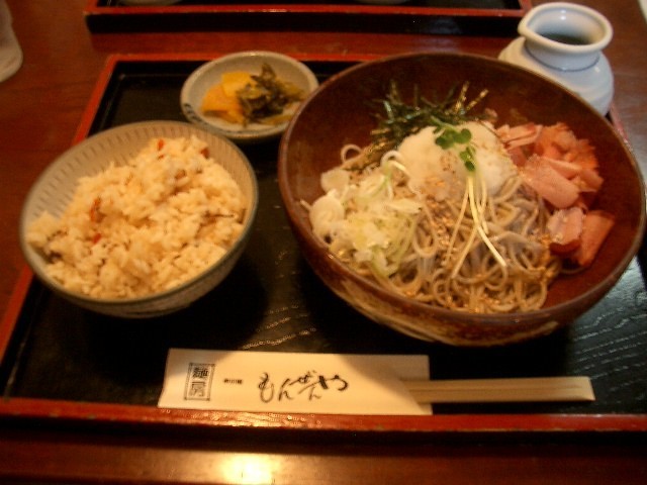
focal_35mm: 35
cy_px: 242
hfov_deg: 52.6
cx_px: 324
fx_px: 654
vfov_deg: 40.7
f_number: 2.6
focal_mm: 5.8
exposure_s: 1/8
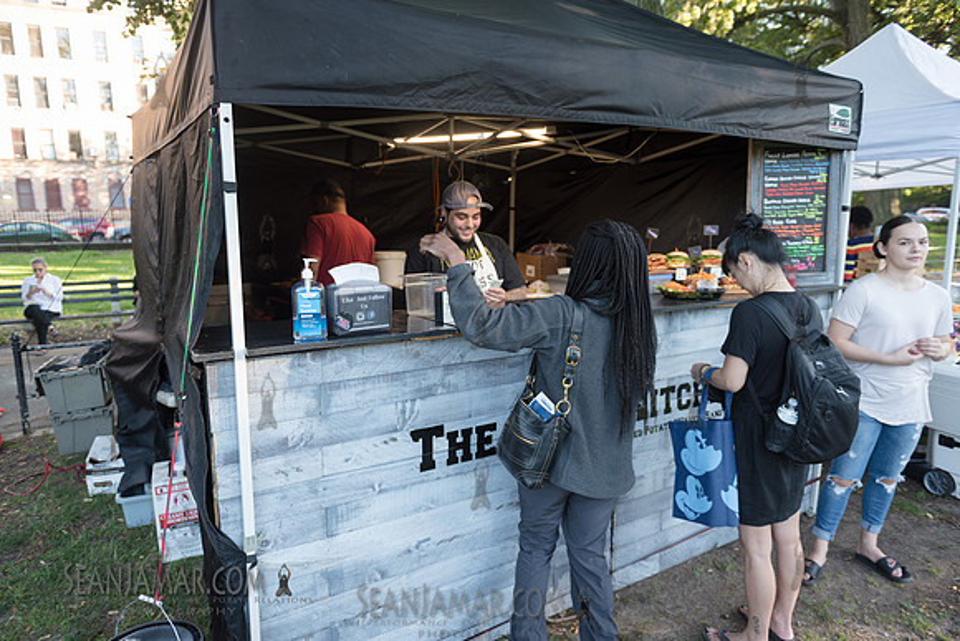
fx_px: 640
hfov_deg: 73.7
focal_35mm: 24
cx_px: 480
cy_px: 320
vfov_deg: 53.2
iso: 200
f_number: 2.8
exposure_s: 1/125
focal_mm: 24
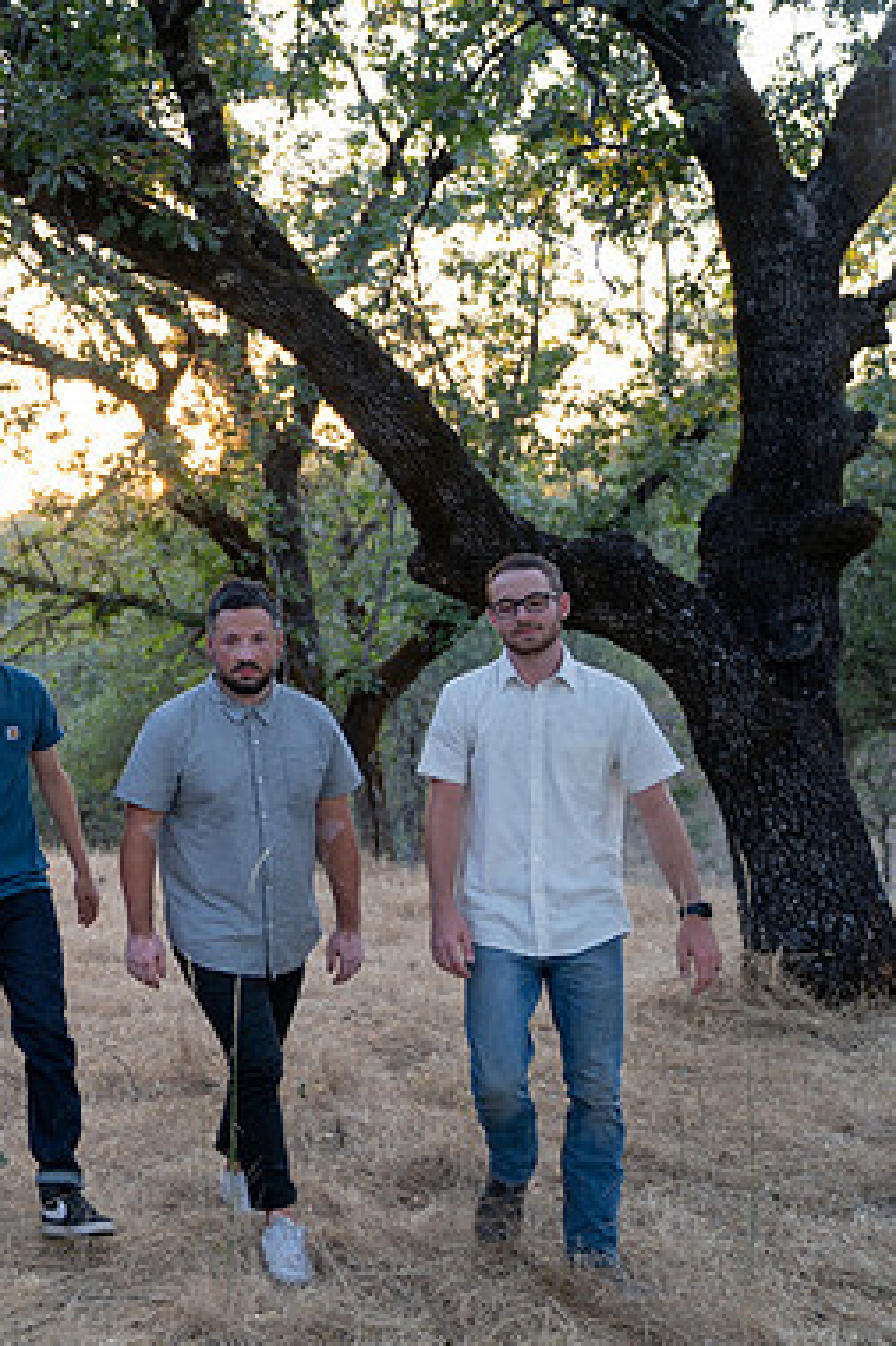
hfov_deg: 22.9
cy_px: 671
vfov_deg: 36.3
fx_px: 2055
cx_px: -127
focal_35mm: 55
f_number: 2.8
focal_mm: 36
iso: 250
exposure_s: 1/100
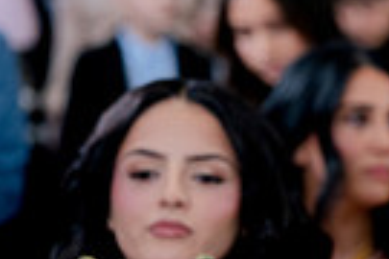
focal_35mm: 300
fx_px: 3241
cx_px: 778
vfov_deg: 4.6
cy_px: 177
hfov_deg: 6.7
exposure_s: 1/160
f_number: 2.8
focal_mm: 70
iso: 800
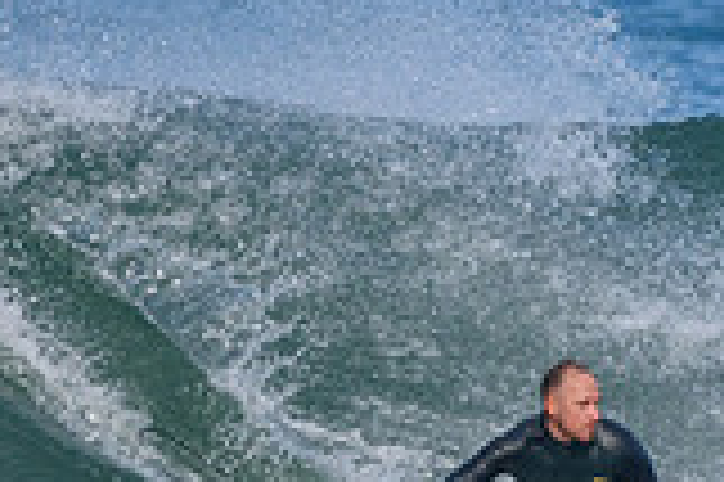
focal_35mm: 2700
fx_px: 54244
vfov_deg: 0.5
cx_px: 711
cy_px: 610
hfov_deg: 0.8
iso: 400
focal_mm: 500
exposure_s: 1/2000
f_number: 5.6
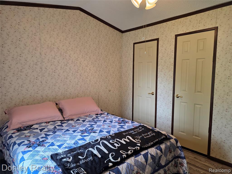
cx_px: 116
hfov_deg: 73.9
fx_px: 154
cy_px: 87
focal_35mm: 23
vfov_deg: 58.9
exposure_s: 1/120
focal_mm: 6.3
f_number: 1.7
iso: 125
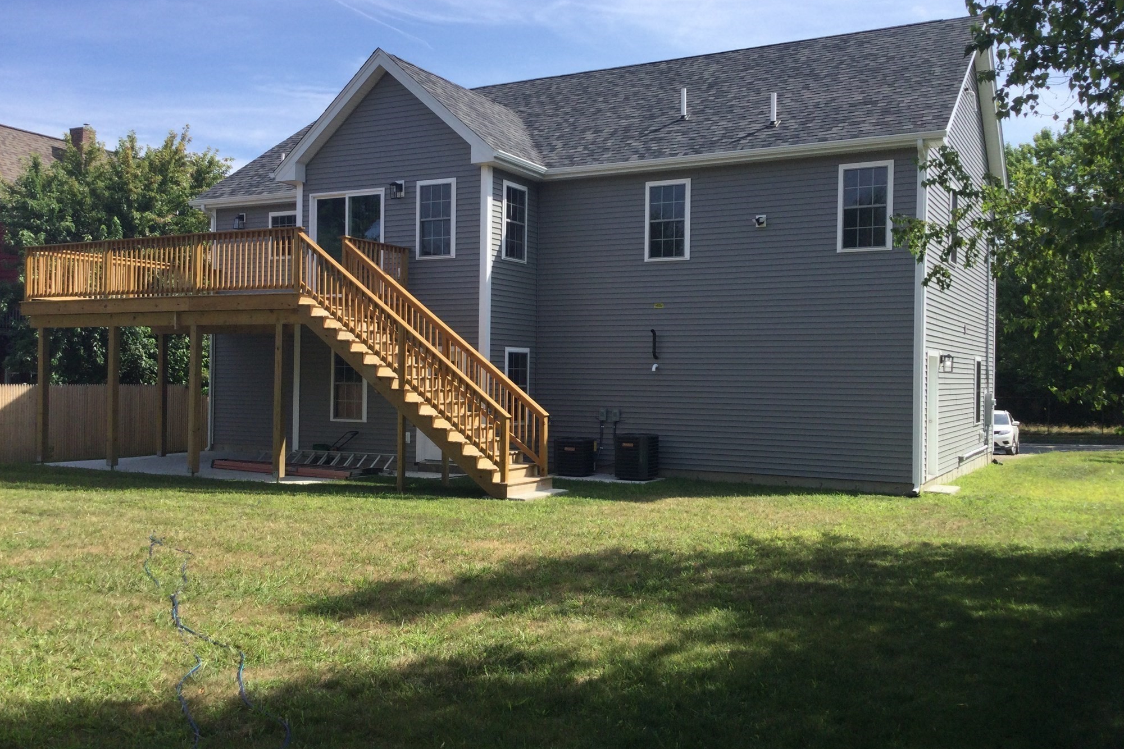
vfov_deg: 40.0
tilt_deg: -1.6
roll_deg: -2.4
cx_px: 562
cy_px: 369
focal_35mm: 33
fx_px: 1030
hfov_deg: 57.2
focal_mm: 3.3
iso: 25
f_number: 2.4
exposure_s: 1/876
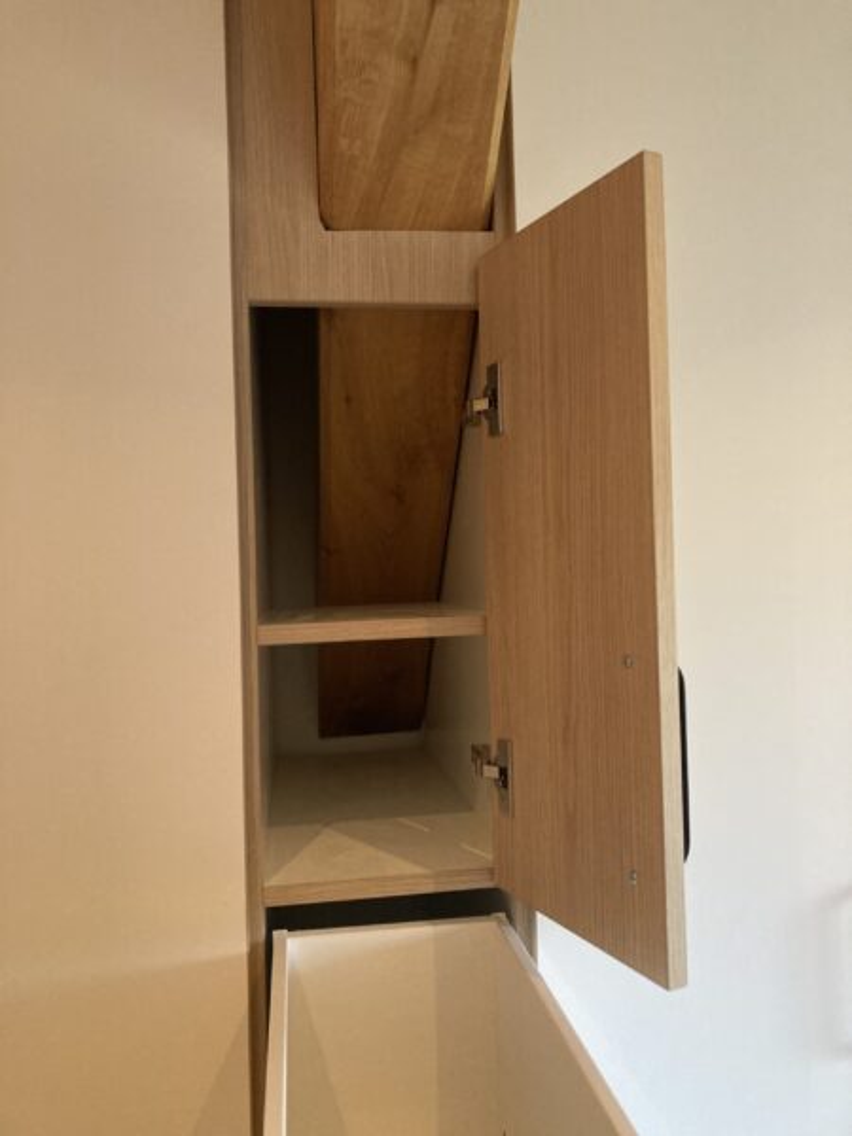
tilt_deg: -2.8
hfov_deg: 49.7
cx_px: 426
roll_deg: -0.2
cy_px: 568
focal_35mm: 28
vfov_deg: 63.4
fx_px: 919
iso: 320
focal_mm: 3.99
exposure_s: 1/33
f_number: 1.8
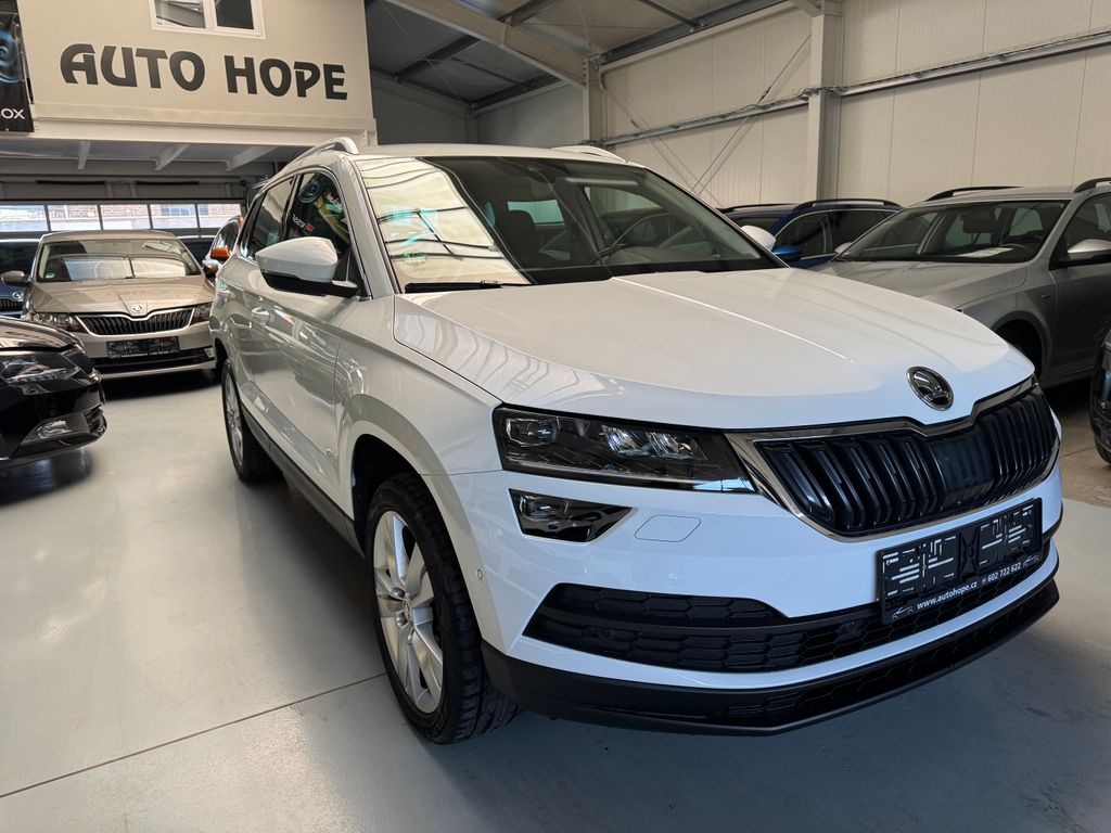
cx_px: 556
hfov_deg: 71.6
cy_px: 416
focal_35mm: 24
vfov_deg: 56.8
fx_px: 770
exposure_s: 1/121
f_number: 1.78
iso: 125
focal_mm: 6.76
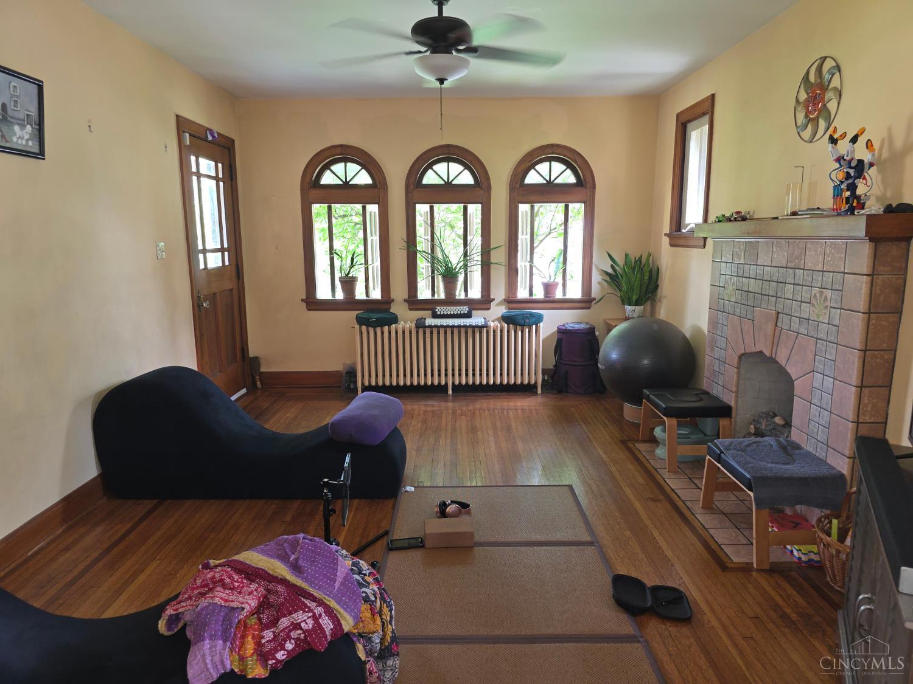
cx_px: 456
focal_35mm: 23
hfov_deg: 73.9
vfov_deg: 58.9
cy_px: 342
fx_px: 607
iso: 125
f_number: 1.7
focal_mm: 6.3
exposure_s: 1/24
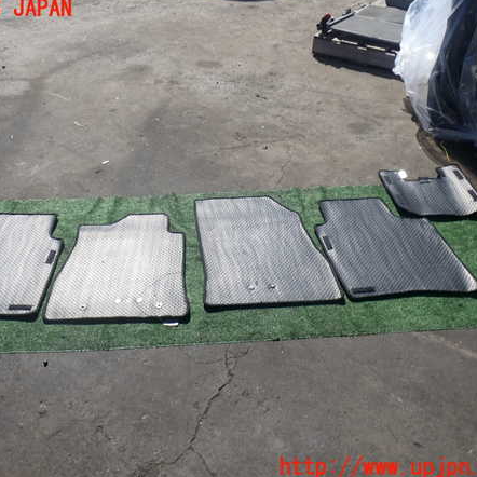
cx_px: 200
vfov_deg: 46.0
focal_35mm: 36
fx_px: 561
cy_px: 238
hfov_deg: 45.9
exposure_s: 1/160
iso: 100
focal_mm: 5.4
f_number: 9
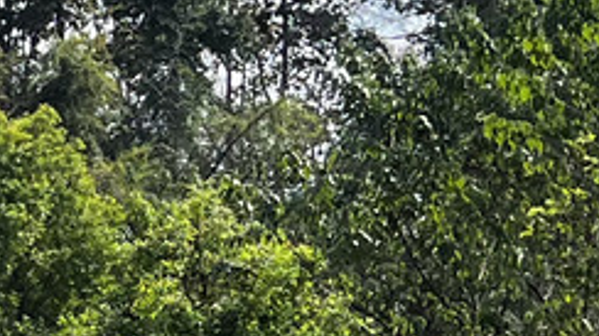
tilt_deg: +0.1
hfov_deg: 11.0
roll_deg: +1.2
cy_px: 491
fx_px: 2953
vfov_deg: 6.4
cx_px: -378
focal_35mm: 186
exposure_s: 1/2353
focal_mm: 5.7
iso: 50
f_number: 1.5
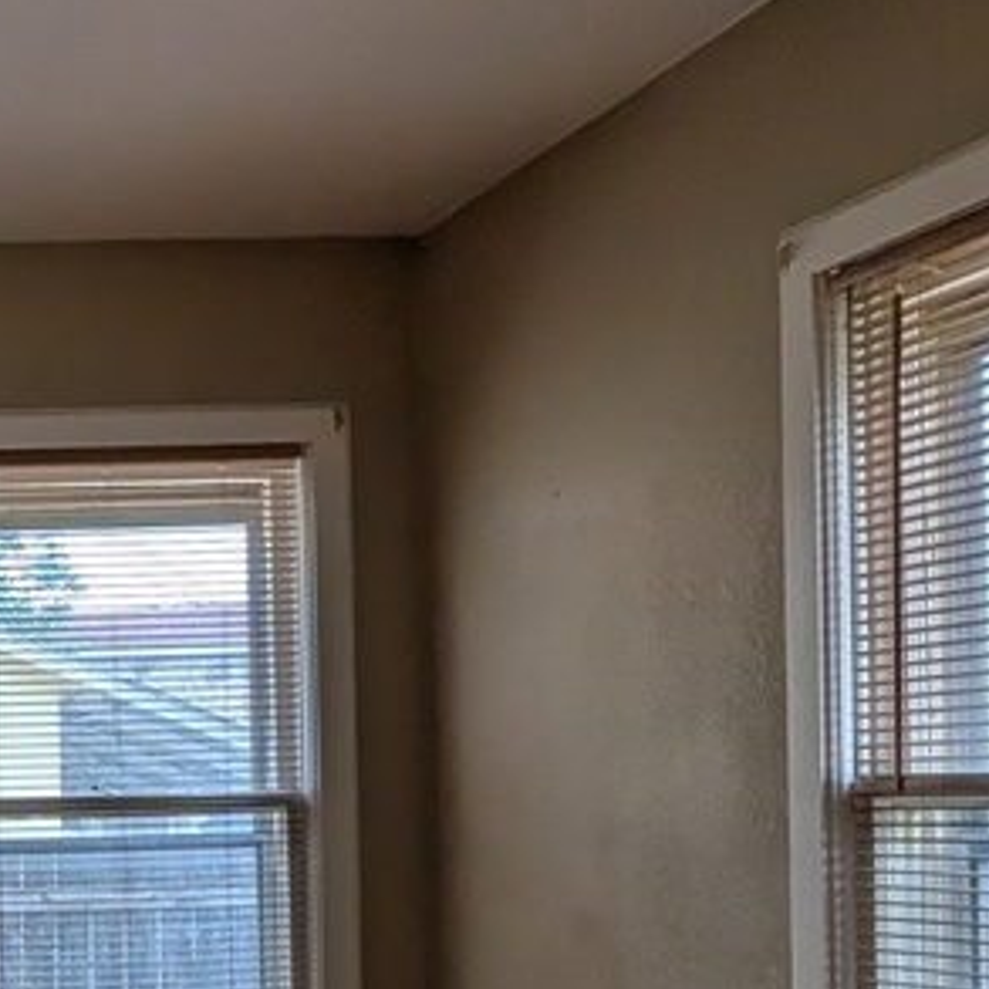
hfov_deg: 25.9
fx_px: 1681
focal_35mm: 52
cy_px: 830
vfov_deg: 31.7
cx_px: -422
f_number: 1.7
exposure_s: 1/464
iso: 52
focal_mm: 2.02
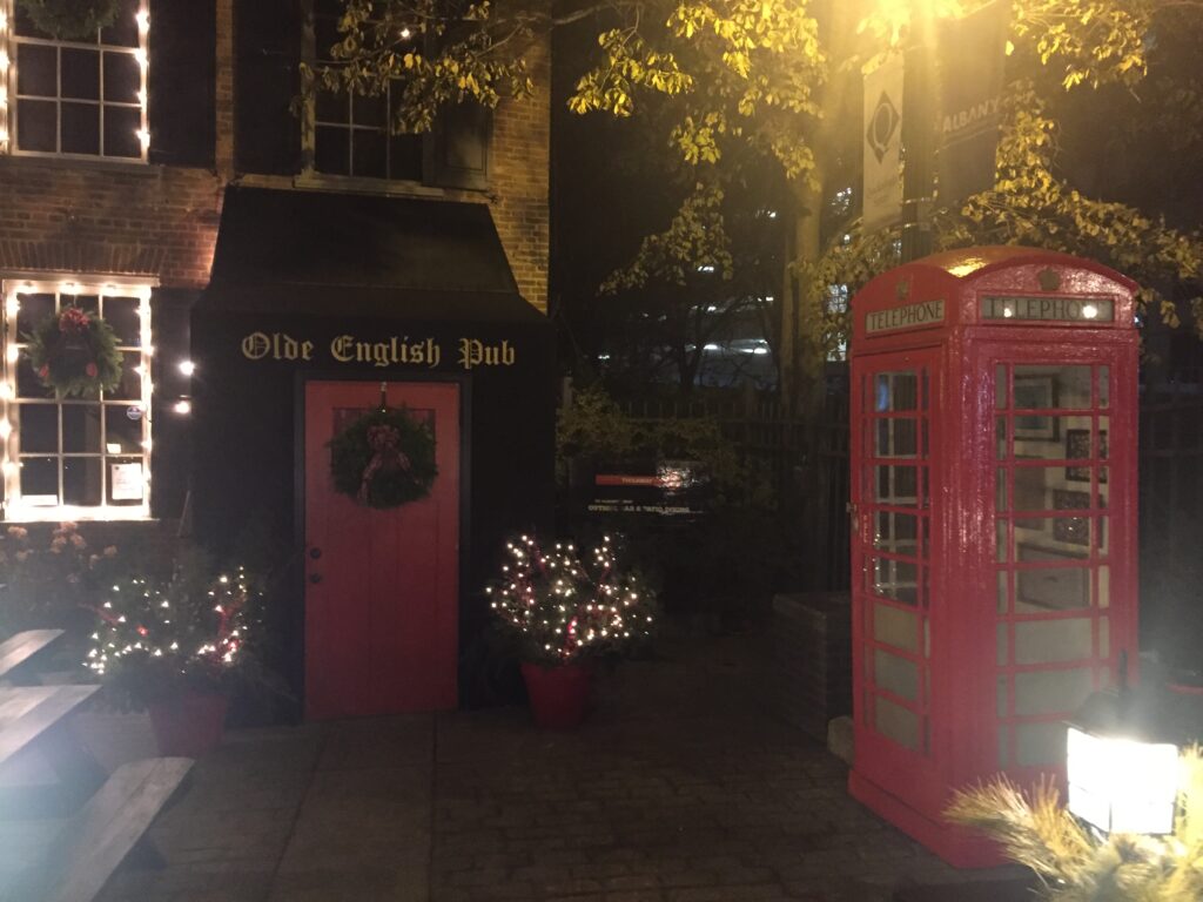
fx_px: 1008
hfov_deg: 61.7
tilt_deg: -2.6
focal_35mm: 29
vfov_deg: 48.2
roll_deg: -1.0
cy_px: 451
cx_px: 602
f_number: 2.2
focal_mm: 4.15
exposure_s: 1/15
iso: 320
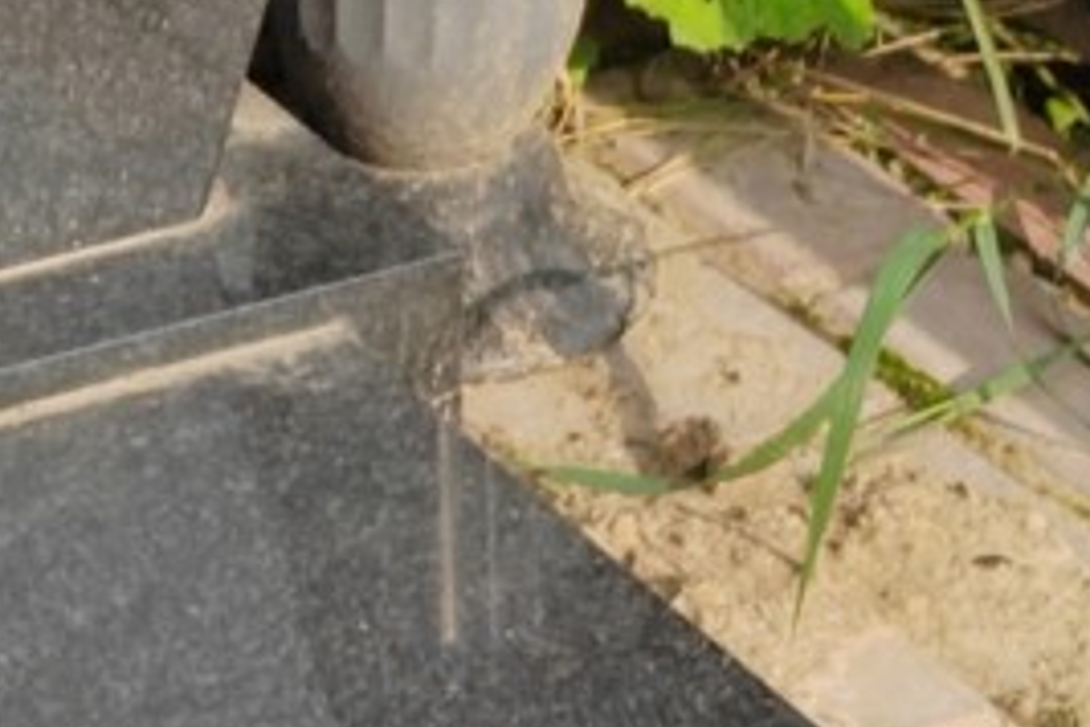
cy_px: -372
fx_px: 6509
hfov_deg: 9.5
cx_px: 0
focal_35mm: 215
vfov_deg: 6.3
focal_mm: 5.52
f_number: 1.9
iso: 100
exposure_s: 1/620
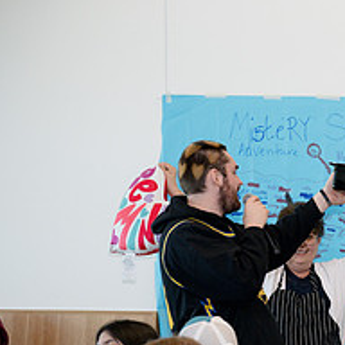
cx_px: 442
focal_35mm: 257
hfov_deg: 6.8
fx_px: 2898
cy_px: 310
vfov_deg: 6.8
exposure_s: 1/320
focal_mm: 100
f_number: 4
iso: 1600
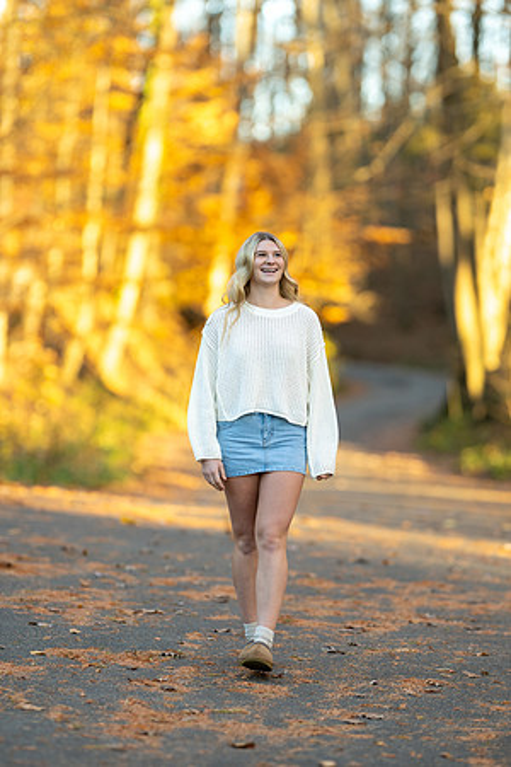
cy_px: 384
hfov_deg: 10.2
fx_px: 2874
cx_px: 256
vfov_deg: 15.2
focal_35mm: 135
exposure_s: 1/500
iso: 250
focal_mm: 135
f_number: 1.8
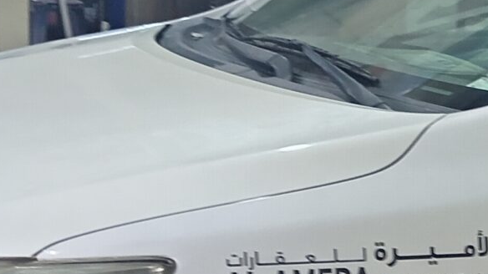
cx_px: 618
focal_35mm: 129
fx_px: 1669
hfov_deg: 15.9
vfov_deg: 9.3
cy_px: 327
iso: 191
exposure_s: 1/25
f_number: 1.8
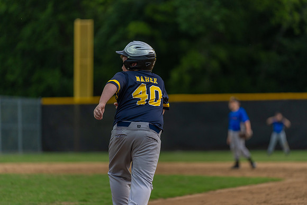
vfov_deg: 7.0
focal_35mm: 195
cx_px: 154
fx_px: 1663
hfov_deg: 10.5
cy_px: 102
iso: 1000
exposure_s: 1/1000
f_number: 2.8
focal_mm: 195
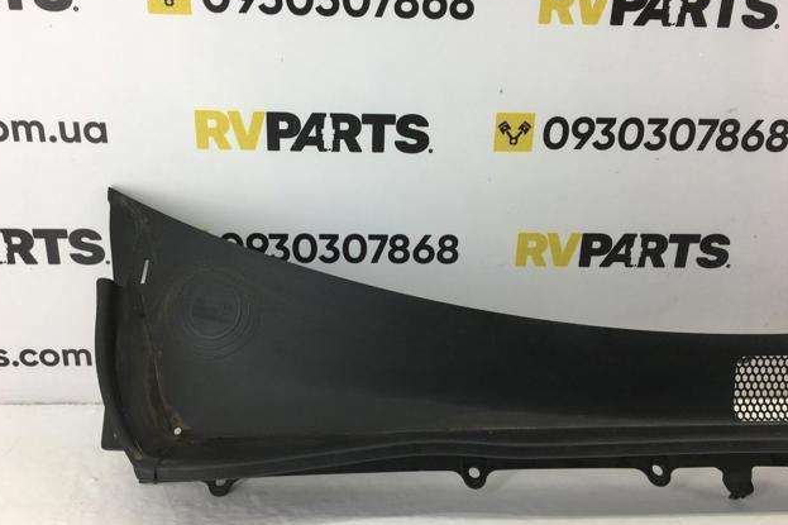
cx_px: 386
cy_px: 244
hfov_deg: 60.3
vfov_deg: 42.3
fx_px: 678
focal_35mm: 31
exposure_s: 1/50
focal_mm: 4.15
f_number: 2.2
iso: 25
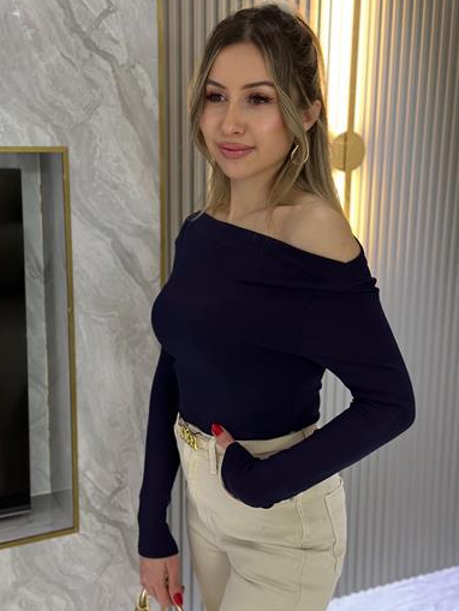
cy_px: 301
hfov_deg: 29.7
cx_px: 230
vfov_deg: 38.9
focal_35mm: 49
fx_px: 866
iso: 400
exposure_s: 1/50
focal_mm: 6.86
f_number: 1.78
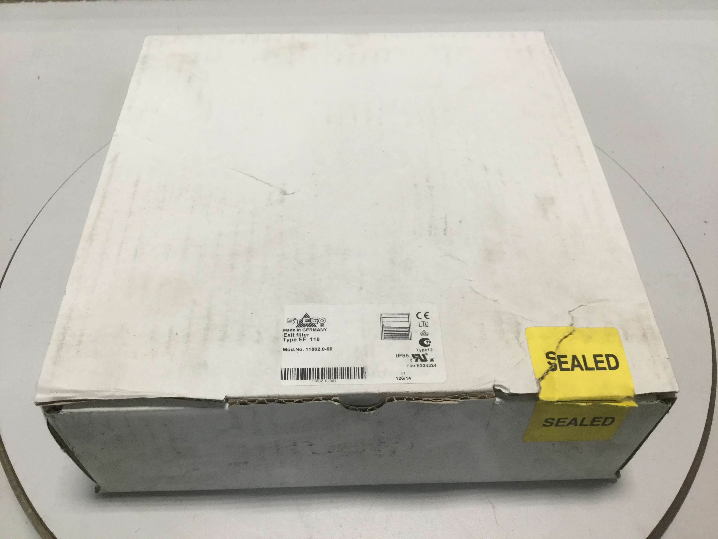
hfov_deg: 58.4
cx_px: 359
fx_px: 643
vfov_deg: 45.4
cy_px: 270
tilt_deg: -50.5
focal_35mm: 31
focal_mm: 3.3
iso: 32
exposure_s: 1/30
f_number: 2.4
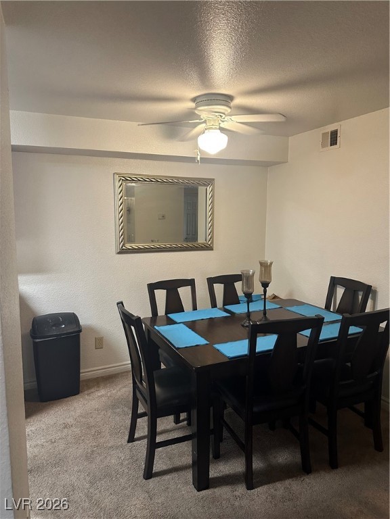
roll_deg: -1.1
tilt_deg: -7.3
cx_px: 195
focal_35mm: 24
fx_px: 361
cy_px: 260
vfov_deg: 71.6
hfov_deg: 56.8
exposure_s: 1/60
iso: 400
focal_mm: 6.86
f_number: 1.78
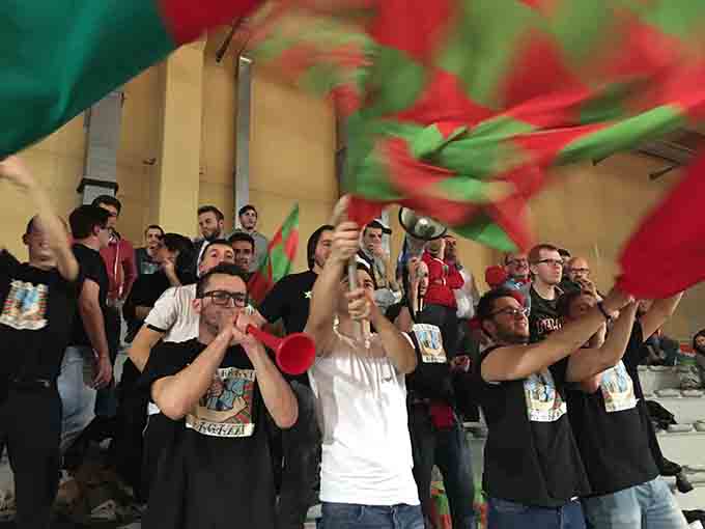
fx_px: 591
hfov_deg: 61.7
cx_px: 352
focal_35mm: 29
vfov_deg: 48.2
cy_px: 264
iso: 160
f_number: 2.2
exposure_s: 1/8
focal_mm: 4.15
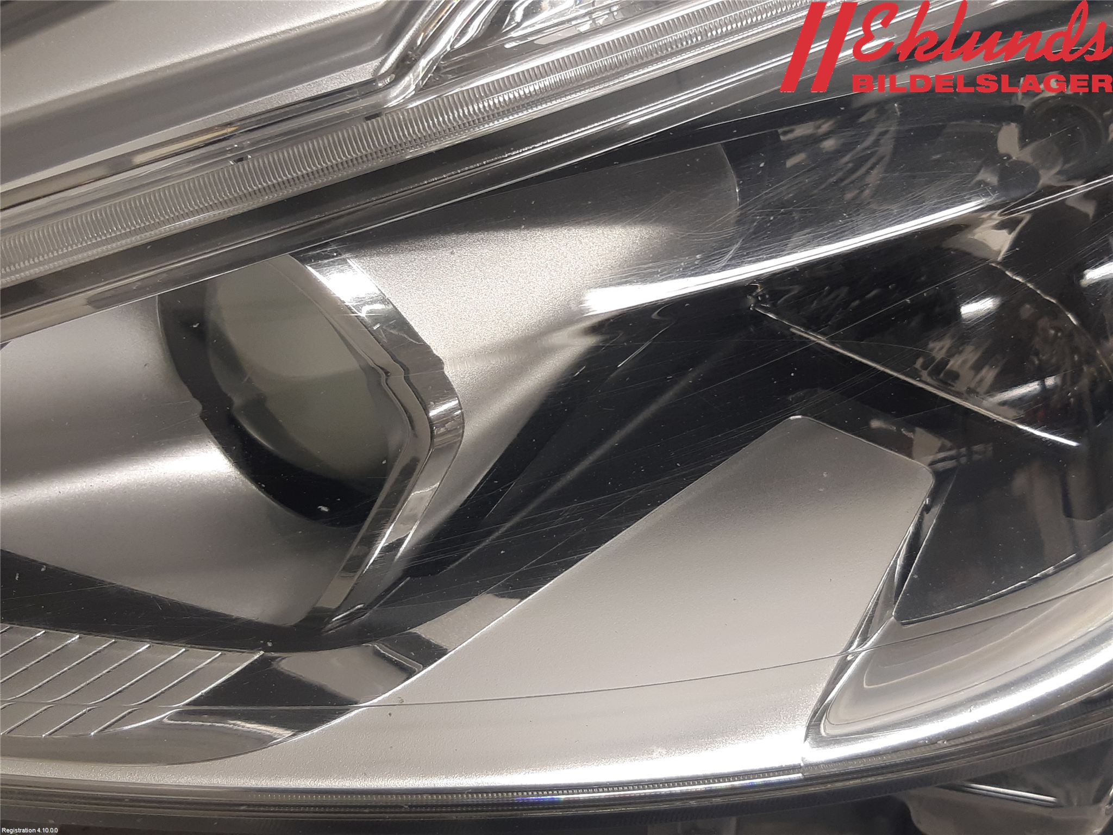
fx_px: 836
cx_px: 556
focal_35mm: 26
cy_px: 418
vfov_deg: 53.1
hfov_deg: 67.3
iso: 64
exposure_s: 1/50
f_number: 1.7
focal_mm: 3.93
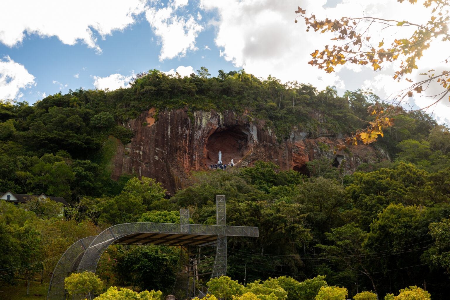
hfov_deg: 39.6
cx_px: 225
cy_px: 150
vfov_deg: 27.0
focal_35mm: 50
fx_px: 625
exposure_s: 1/500
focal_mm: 50
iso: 500
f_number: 7.1
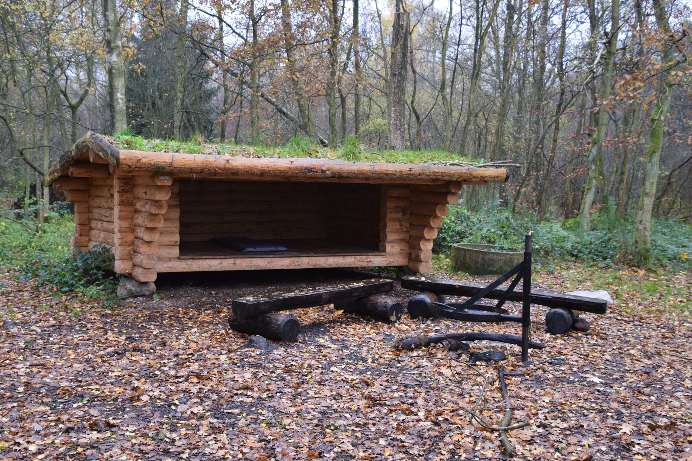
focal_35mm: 45
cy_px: 230
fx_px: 865
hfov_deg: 43.6
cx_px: 346
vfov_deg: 29.9
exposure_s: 1/80
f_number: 5.6
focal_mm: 30
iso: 640
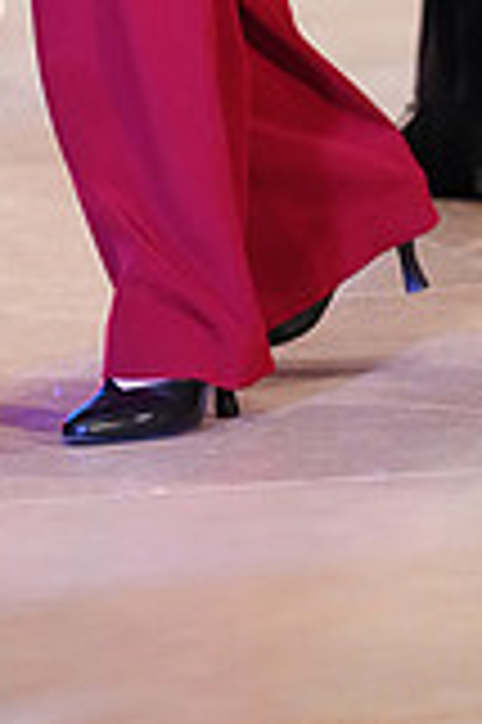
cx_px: -16
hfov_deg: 2.1
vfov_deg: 3.2
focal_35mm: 643
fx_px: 12940
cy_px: -567
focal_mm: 178
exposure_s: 1/400
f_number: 2.8
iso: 5000
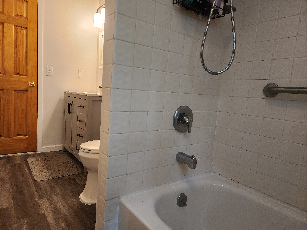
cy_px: 115
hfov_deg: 73.9
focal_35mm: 23
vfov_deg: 58.9
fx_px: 204
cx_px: 154
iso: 250
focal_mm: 6.4
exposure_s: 1/120
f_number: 1.8
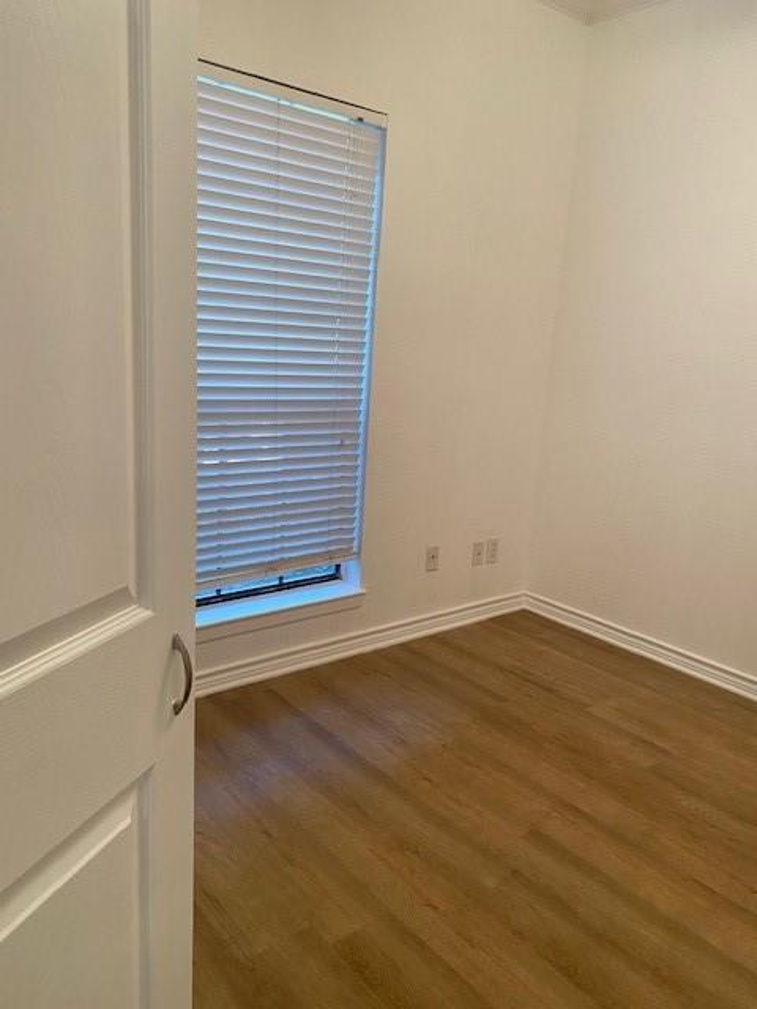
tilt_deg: -13.8
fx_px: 758
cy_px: 504
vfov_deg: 67.3
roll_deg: -2.7
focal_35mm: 26
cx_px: 378
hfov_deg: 53.1
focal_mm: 4.25
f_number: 1.8
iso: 125
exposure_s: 1/60
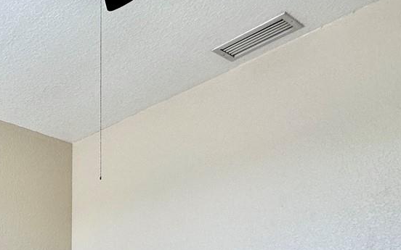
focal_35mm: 43
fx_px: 470
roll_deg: -0.4
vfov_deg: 25.3
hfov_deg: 37.7
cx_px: -51
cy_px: 335
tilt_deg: +0.1
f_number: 2.2
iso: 80
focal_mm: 2.22
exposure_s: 1/120
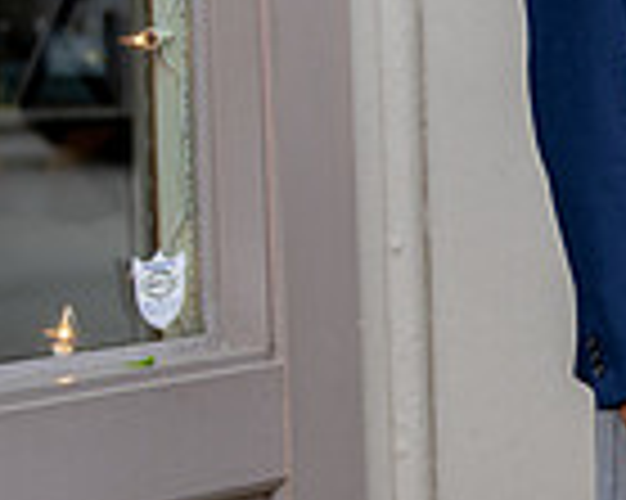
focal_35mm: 218
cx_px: 1244
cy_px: 168
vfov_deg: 7.1
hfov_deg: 8.4
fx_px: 4036
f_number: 1.2
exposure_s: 1/2000
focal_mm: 50
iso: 100
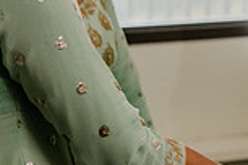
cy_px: -57
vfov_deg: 6.2
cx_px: 358
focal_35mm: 221
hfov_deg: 9.1
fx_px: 1522
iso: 1600
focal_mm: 58
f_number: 3.5
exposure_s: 1/125
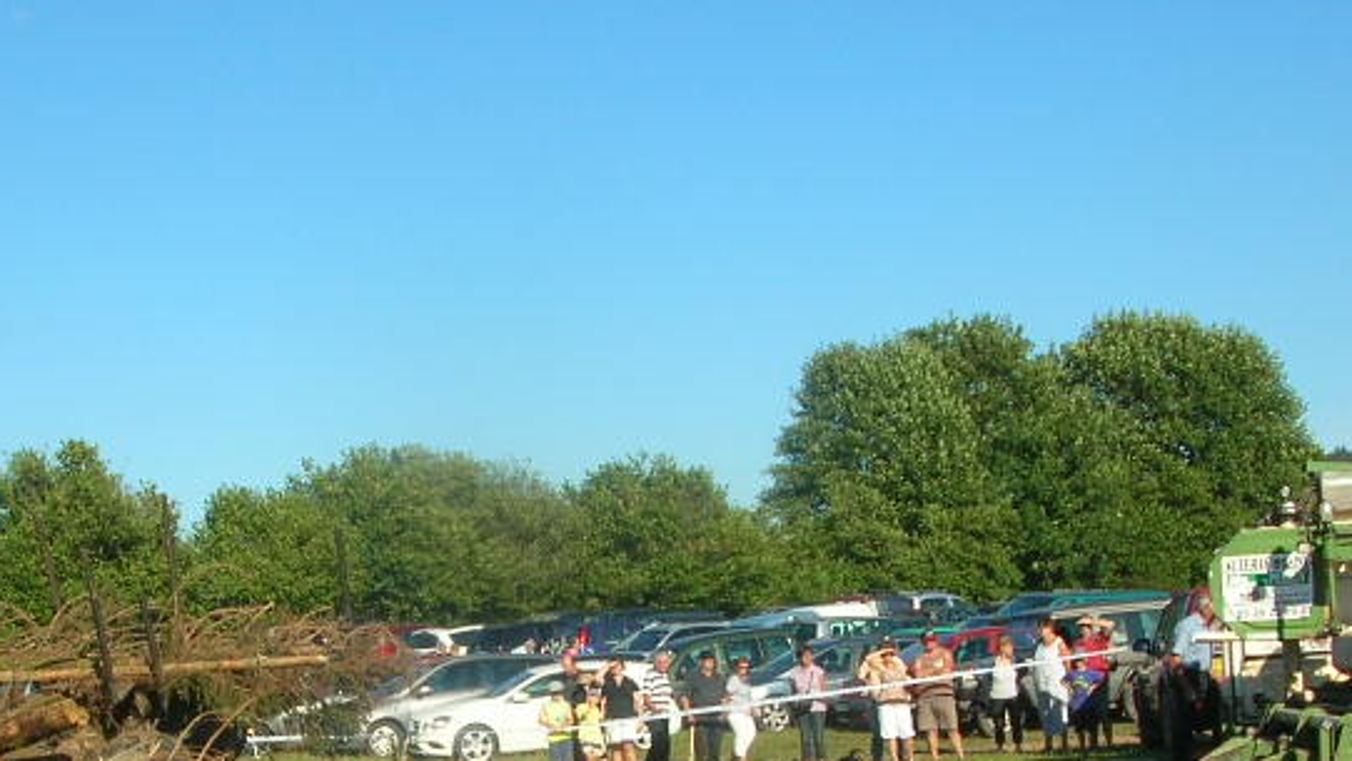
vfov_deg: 16.6
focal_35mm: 72
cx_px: 534
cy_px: 676
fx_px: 2581
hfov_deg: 29.3
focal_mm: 5.8
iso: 50
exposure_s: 1/253
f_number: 5.6
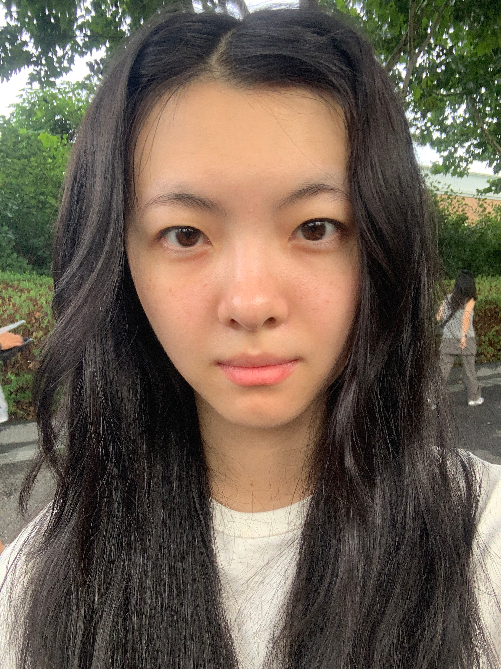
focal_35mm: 32
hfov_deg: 44.2
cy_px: 334
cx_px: 250
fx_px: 618
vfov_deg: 56.8
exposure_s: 1/71
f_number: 2.2
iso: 64
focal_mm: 2.87
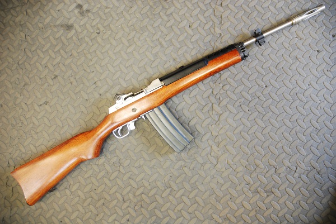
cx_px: 168
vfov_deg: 48.0
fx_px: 252
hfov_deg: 67.3
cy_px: 112
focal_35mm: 27
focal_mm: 18
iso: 720
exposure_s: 1/30
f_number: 3.5
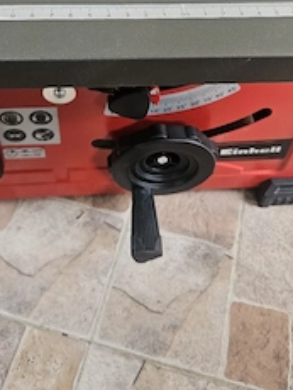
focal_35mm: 40
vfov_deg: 44.7
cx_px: 135
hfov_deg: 36.0
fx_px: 451
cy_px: 83
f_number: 1.8
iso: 400
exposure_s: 1/204
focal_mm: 5.4
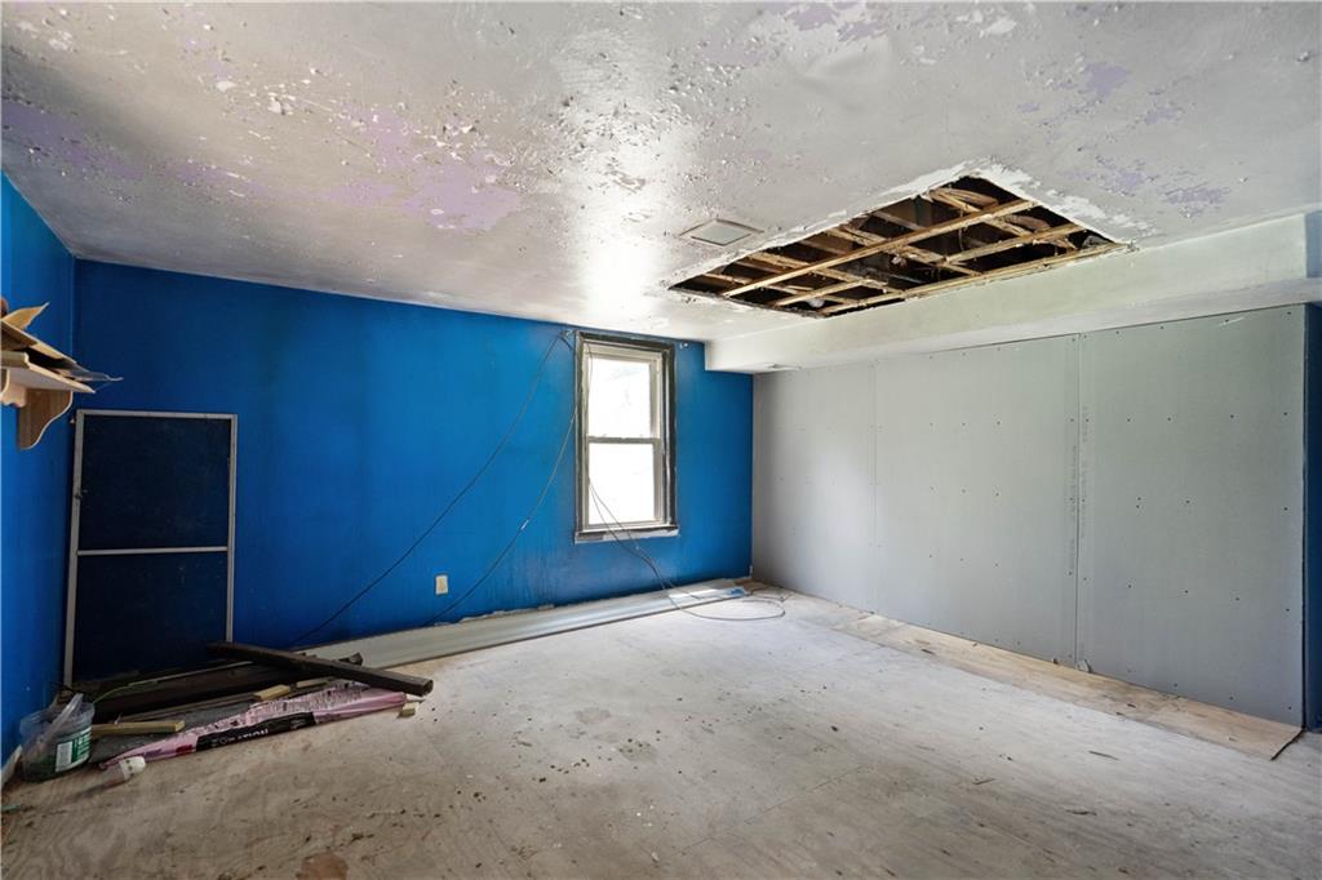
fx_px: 587
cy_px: 440
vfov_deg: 73.7
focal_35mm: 16
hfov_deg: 96.8
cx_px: 661
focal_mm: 16
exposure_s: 1/30
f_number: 2.8
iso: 250
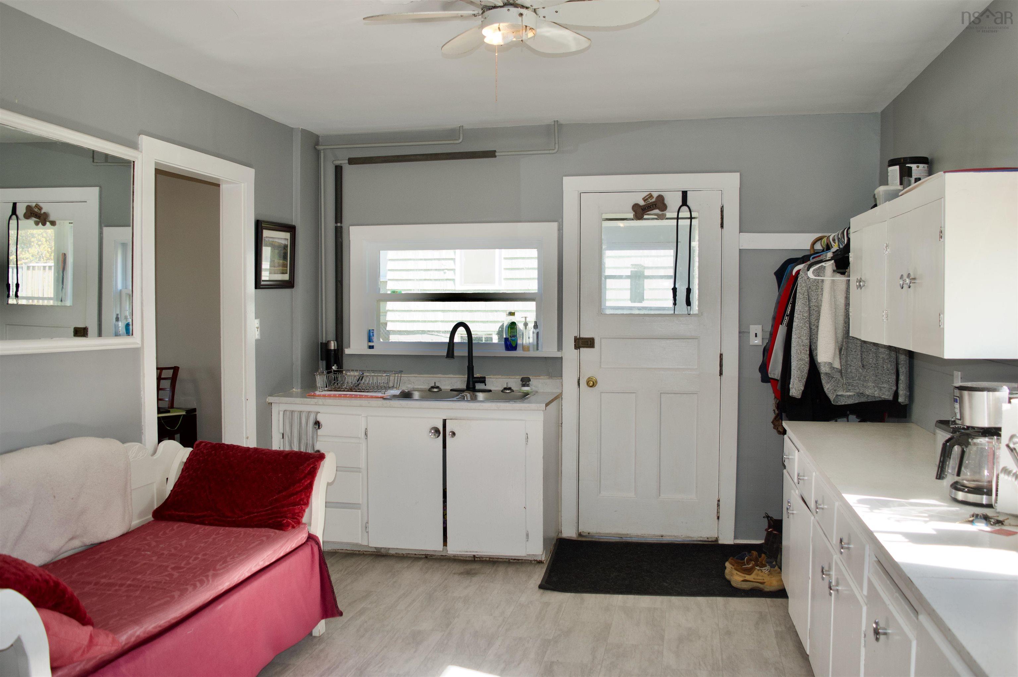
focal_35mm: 30
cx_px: 509
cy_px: 338
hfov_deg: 62.0
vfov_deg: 43.5
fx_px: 848
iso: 220
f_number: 4
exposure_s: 1/125
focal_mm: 20
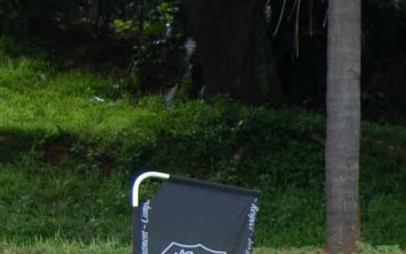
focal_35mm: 204
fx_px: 2256
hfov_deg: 9.3
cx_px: 950
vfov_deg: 6.2
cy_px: 605
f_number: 5.6
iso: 200
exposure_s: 1/125
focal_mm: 22
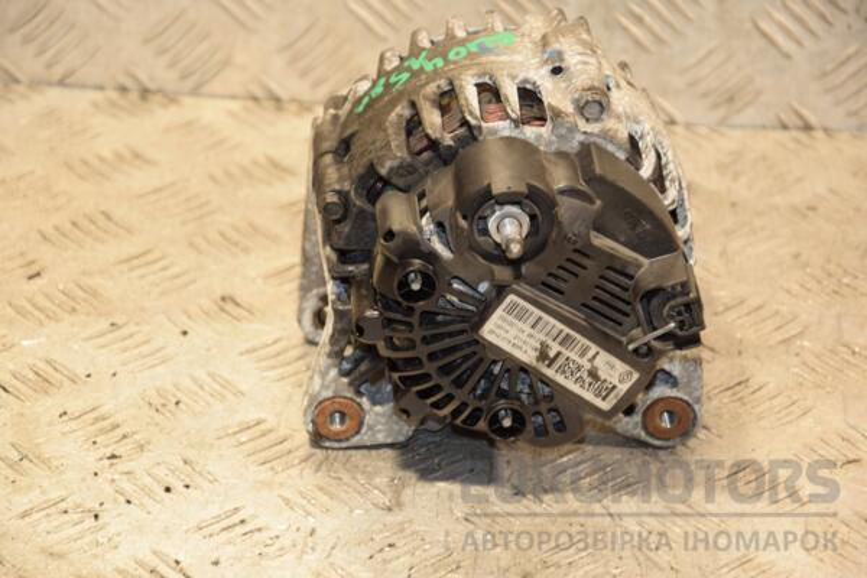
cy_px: 289
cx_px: 434
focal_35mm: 128
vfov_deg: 10.8
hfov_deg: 16.1
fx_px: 3070
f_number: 5.6
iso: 800
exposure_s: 1/100
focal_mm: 85
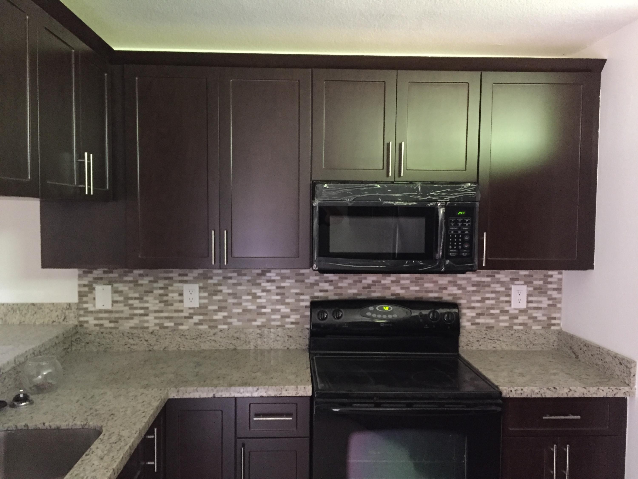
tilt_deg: -2.3
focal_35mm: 29
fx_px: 534
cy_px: 240
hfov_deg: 61.7
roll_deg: -1.6
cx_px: 319
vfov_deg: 48.2
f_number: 2.2
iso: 500
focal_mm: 4.15
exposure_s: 1/15
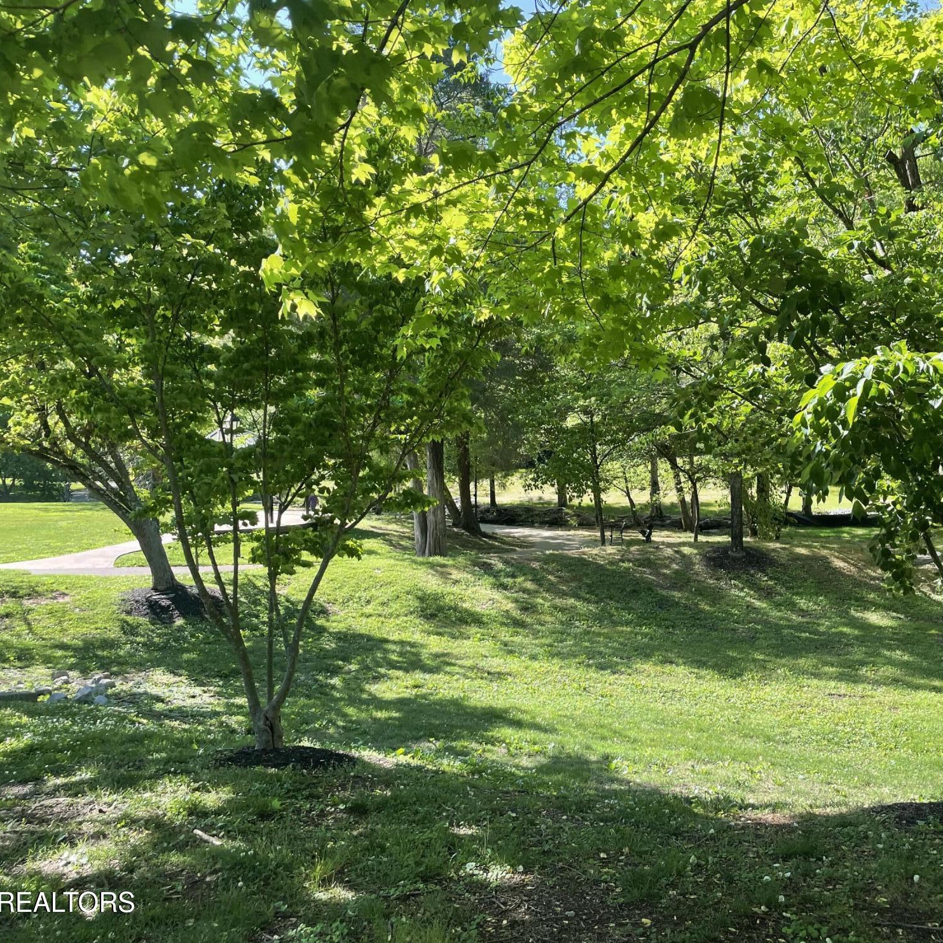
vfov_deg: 52.5
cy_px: 469
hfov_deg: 52.2
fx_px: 955
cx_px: 568
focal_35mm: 31
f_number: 1.6
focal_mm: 4.2
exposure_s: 1/619
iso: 32
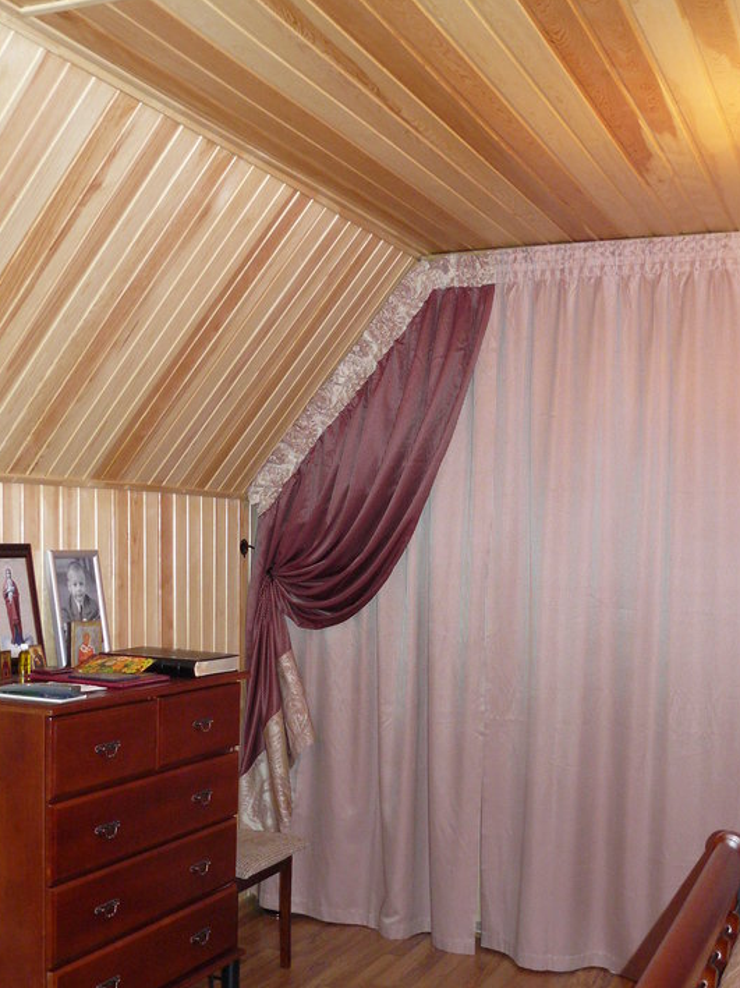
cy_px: 572
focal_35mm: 42
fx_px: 1198
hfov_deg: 34.3
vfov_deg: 44.7
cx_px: 333
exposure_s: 1/30
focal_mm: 6
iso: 250
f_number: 2.8
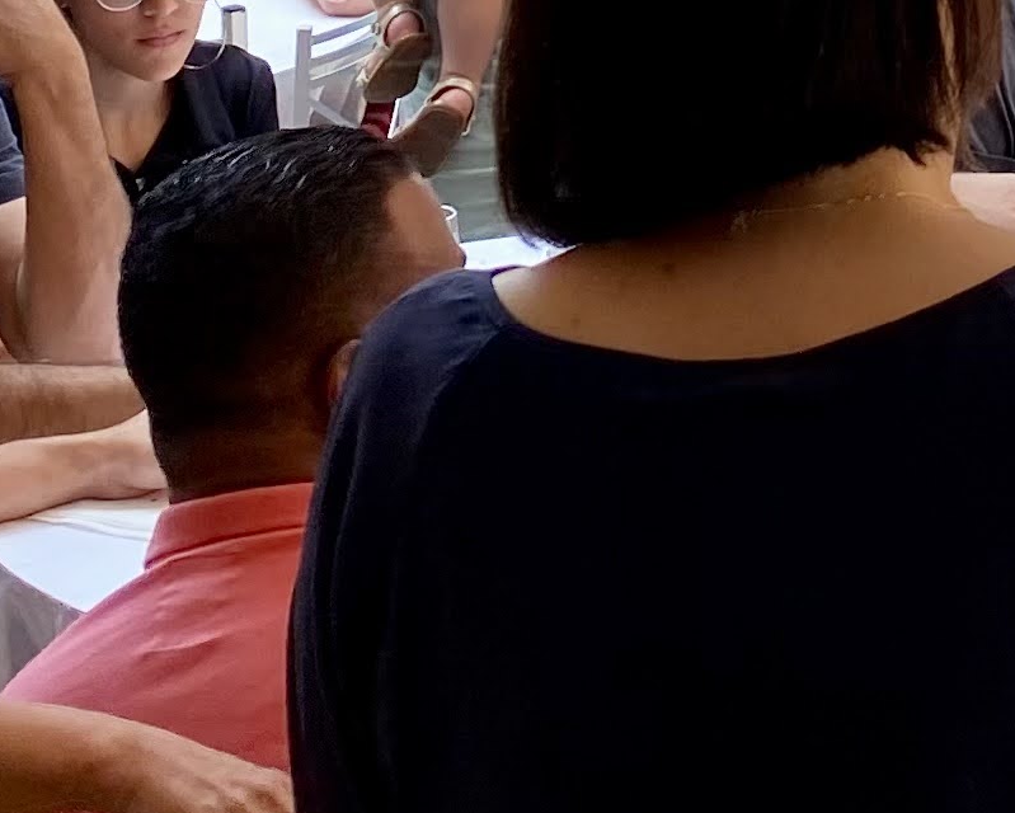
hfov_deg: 14.4
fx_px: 3847
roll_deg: -1.0
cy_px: -520
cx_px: 1353
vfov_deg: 11.4
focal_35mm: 128
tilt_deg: -4.9
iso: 32
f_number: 1.8
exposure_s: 1/155
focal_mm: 4.25
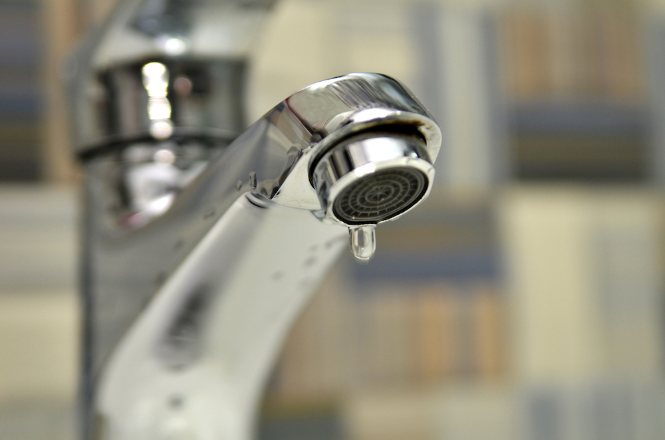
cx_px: 332
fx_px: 2073
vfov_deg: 12.1
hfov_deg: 18.2
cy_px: 220
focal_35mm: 112
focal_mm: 75
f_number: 2.8
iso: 200
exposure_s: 1/60
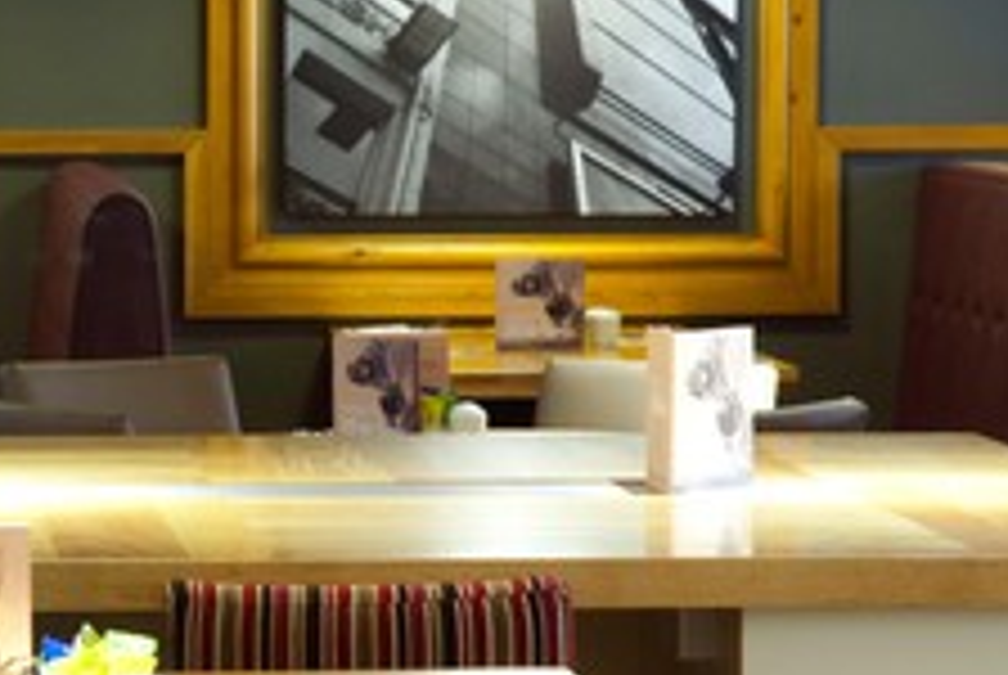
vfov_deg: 6.5
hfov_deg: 9.6
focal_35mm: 212
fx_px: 5944
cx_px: 27
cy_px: 342
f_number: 8
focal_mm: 62
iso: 200
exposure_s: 1/1.25
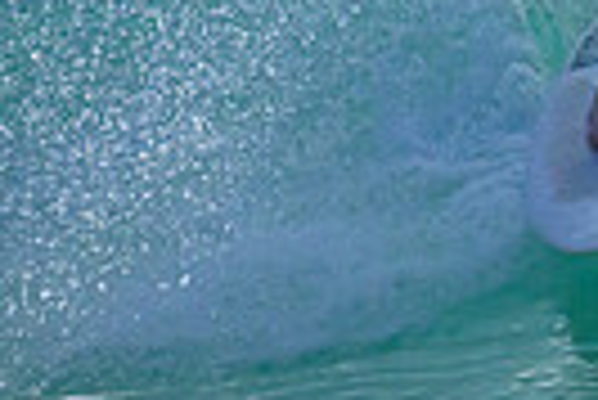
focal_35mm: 4094
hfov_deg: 0.5
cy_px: -136
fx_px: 68079
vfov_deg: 0.3
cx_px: 1230
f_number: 6.3
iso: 2200
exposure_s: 1/2000
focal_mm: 800
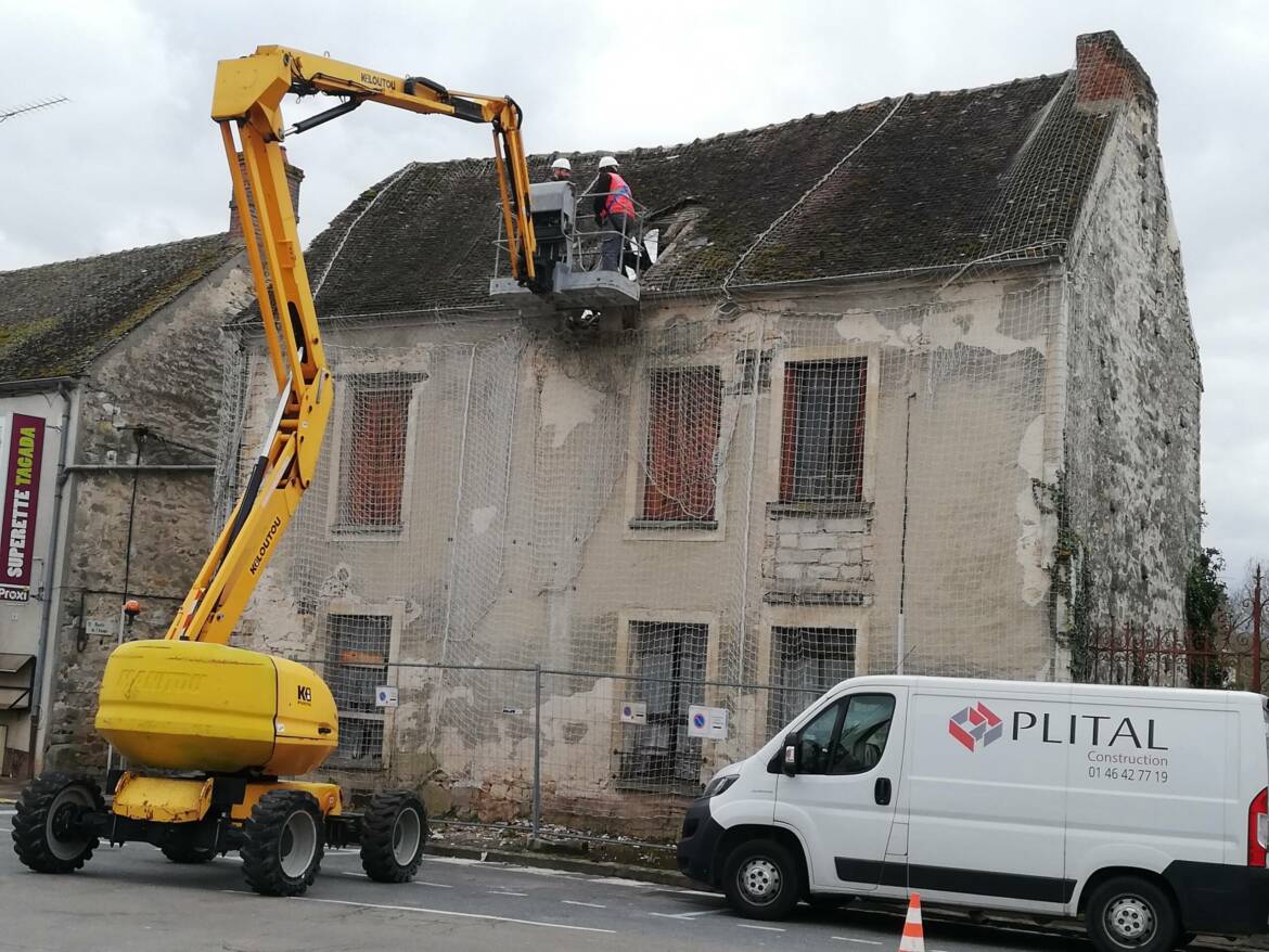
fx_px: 1723
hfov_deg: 40.4
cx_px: 634
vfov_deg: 30.9
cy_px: 476
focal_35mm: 47
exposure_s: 1/244
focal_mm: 3.81
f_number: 2.2
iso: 50
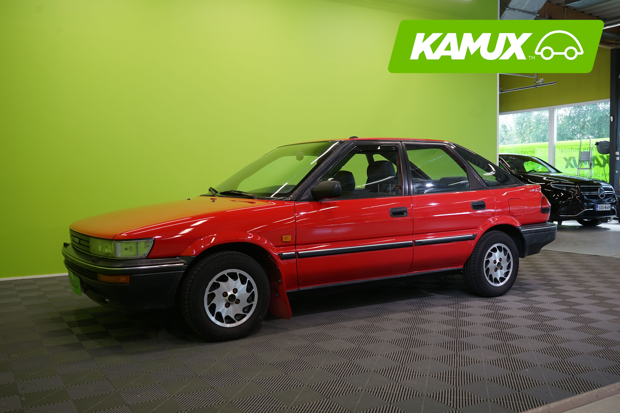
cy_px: 206
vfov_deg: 40.0
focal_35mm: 33
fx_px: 568
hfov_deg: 57.2
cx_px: 310
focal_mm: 33
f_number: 6.3
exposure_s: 1/40
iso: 500
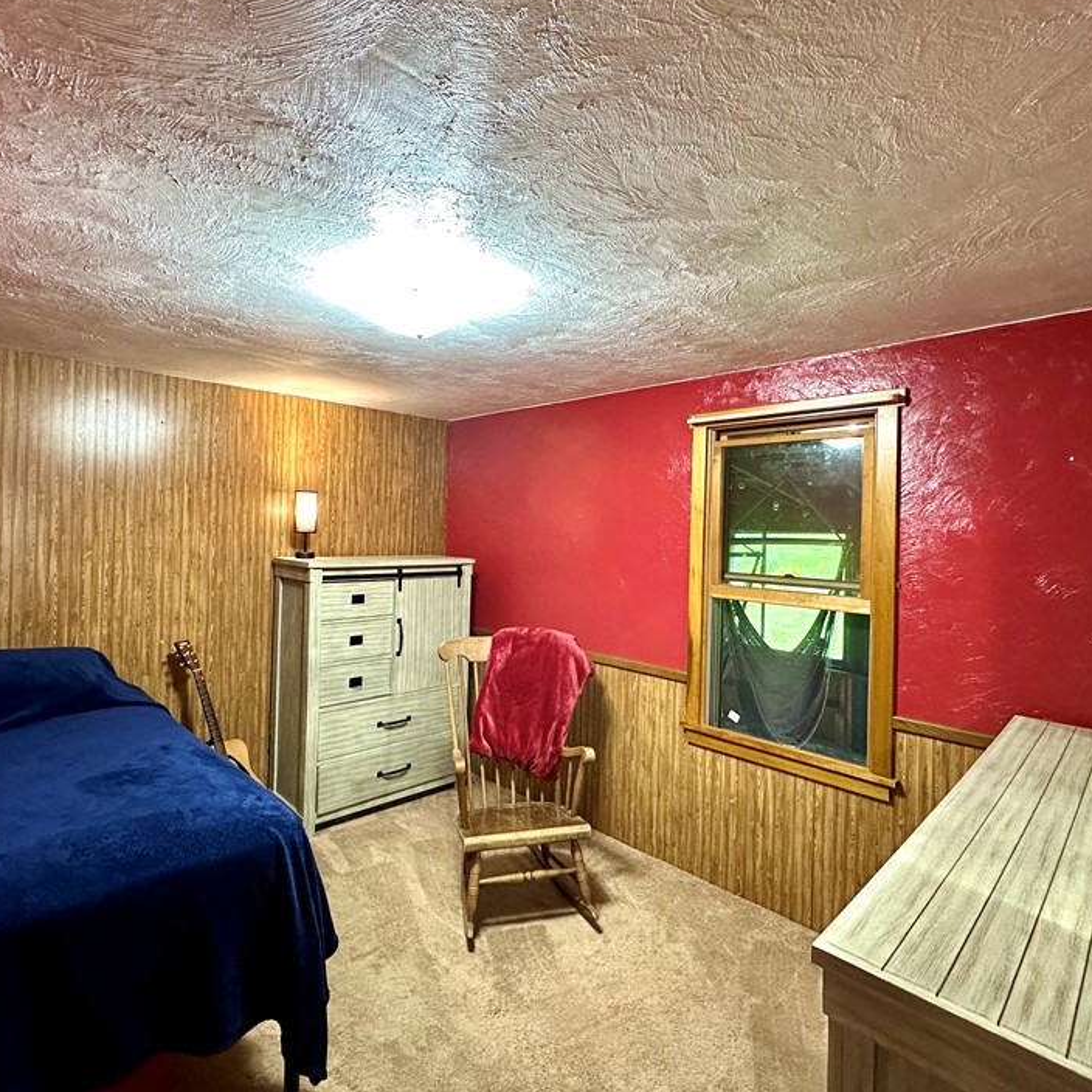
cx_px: 529
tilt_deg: -0.7
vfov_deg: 80.7
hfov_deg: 80.7
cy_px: 523
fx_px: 642
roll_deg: -1.0
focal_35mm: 18
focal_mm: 2.22
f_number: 2.2
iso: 500
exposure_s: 1/60
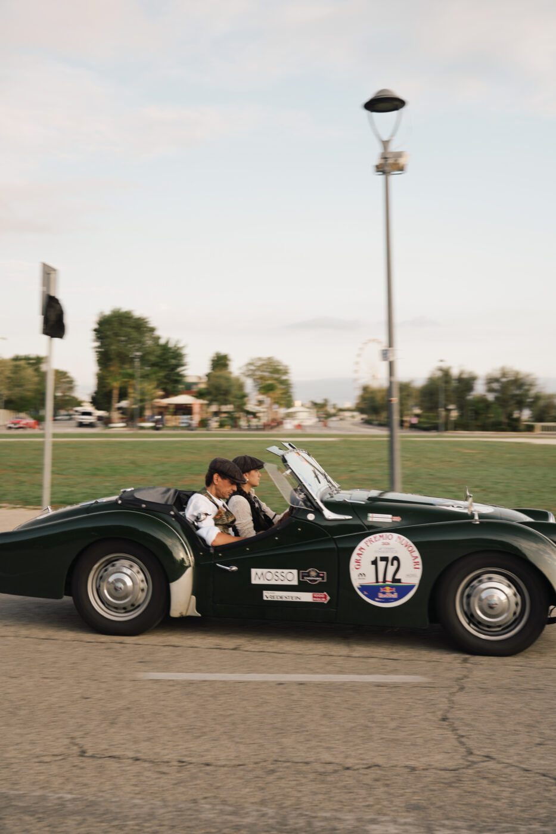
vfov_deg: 48.5
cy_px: 417
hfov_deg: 33.4
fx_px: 927
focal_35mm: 40
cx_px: 278
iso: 100
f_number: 4
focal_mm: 40
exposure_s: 1/200
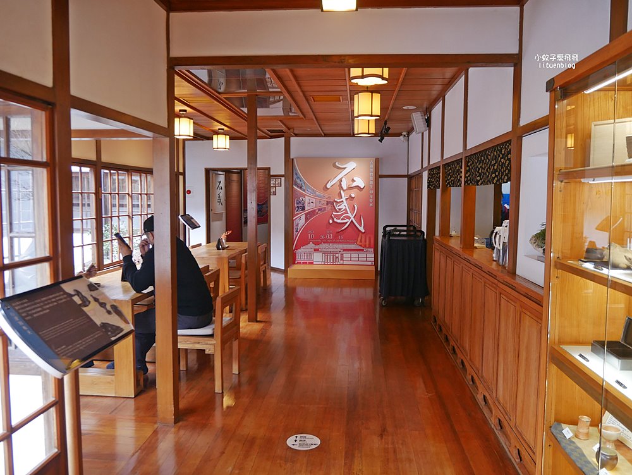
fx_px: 511
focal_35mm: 28
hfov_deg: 63.4
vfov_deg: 49.8
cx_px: 316
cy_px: 238
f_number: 3.5
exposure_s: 1/60
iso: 500
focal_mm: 14
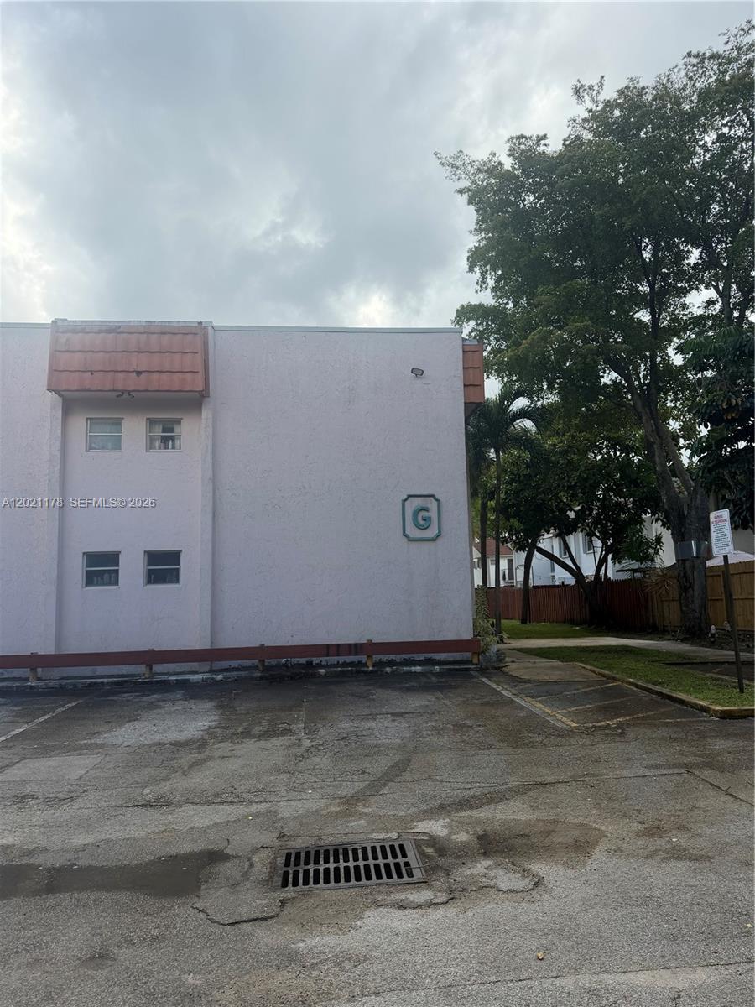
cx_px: 378
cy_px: 504
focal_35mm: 24
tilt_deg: +6.3
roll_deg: +1.1
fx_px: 698
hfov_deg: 56.8
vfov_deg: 71.6
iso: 80
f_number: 1.78
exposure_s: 1/2703
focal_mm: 6.76
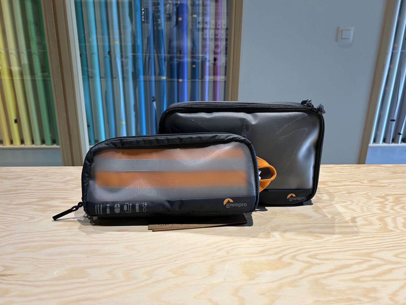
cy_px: 152
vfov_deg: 53.1
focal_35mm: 26
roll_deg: -0.6
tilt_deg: -18.5
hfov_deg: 67.3
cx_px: 203
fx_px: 305
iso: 125
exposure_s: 1/50
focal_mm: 5.7
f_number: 1.5
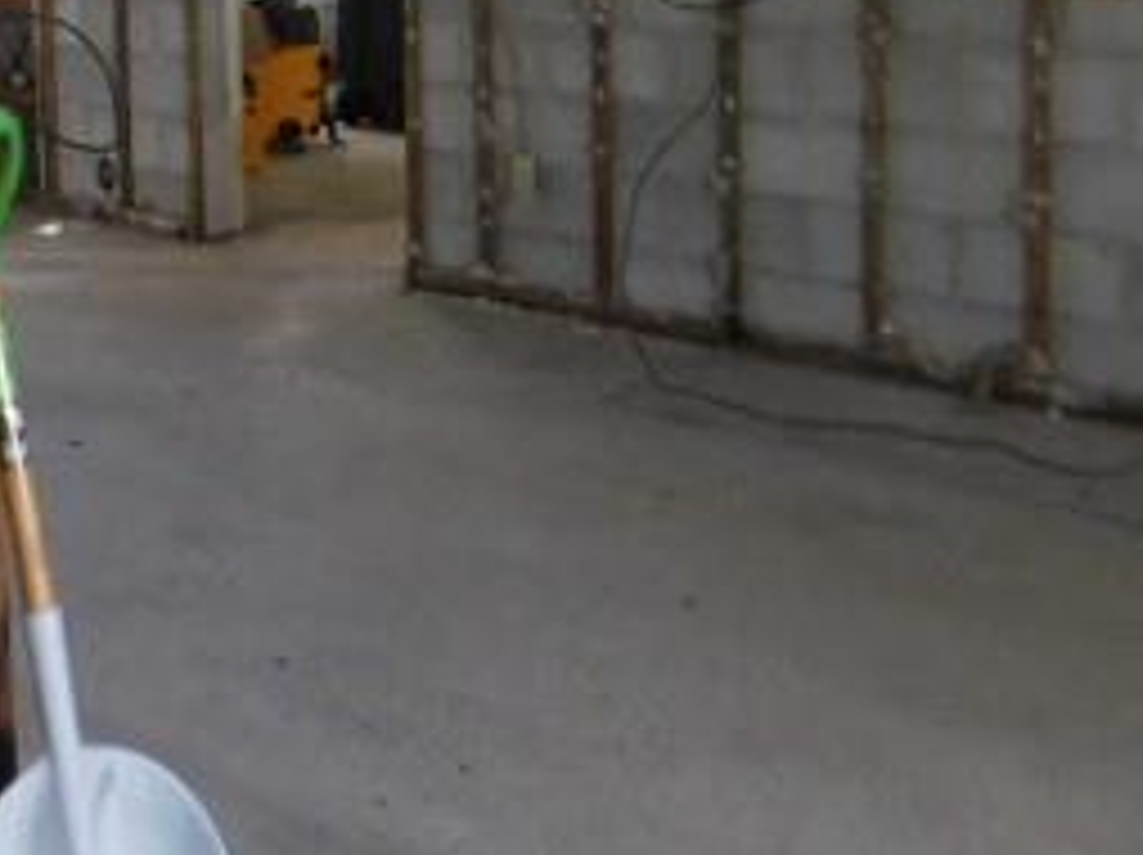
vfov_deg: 23.7
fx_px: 1913
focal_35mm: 58
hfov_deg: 32.4
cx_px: 243
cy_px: -63
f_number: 3
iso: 280
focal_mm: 4
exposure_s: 1/30
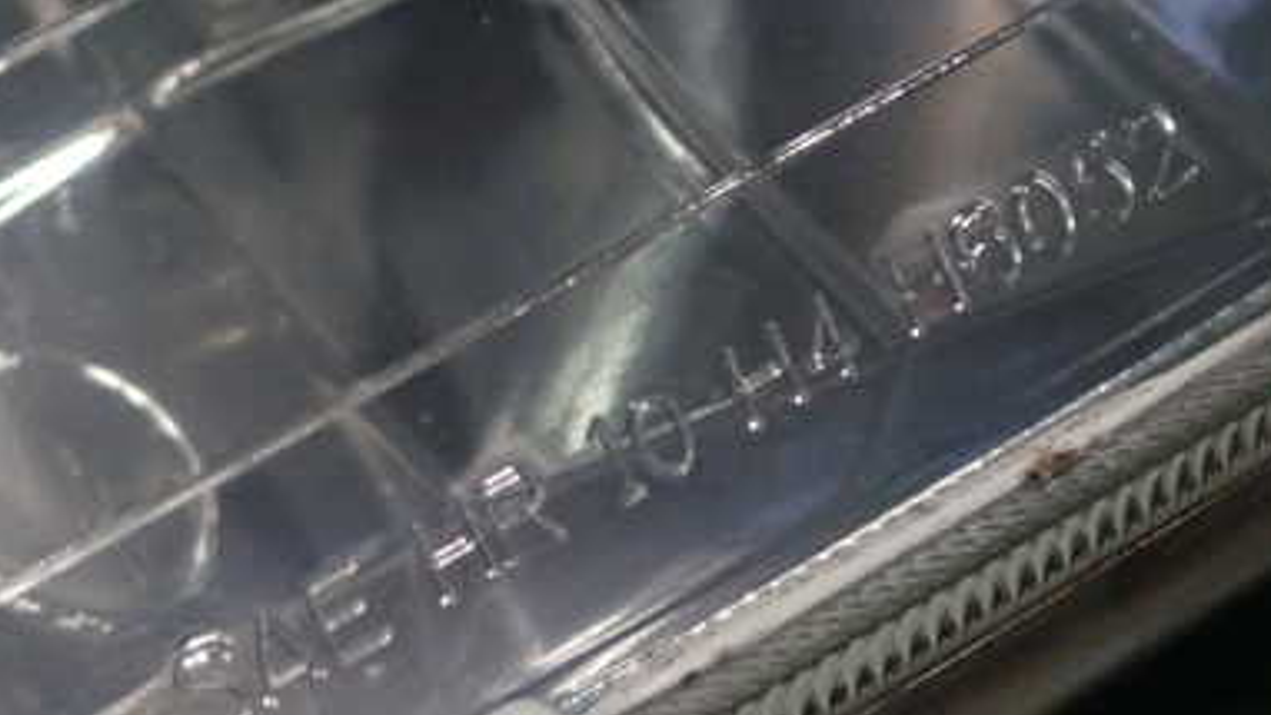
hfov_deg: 13.3
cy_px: 612
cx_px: 453
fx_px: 5427
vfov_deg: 7.5
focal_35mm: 161
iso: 800
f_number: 4.7
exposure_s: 1/40
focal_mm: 16.79
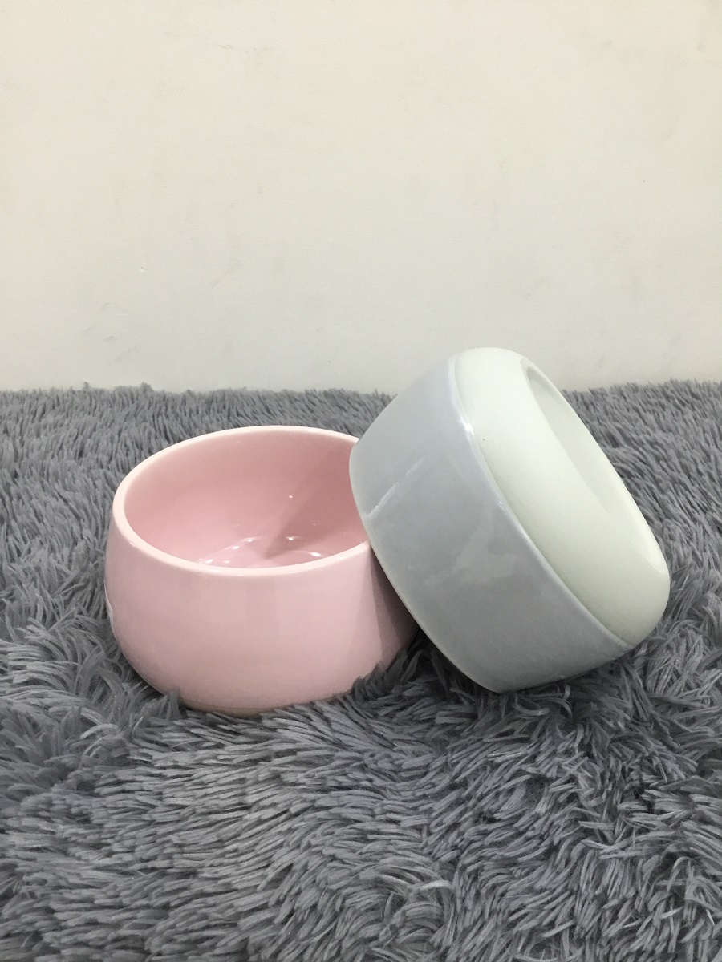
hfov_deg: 45.4
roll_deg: -0.1
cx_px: 361
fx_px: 862
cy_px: 481
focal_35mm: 31
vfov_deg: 58.4
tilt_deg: -29.1
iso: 100
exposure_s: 1/33
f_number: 2.4
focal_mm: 3.3
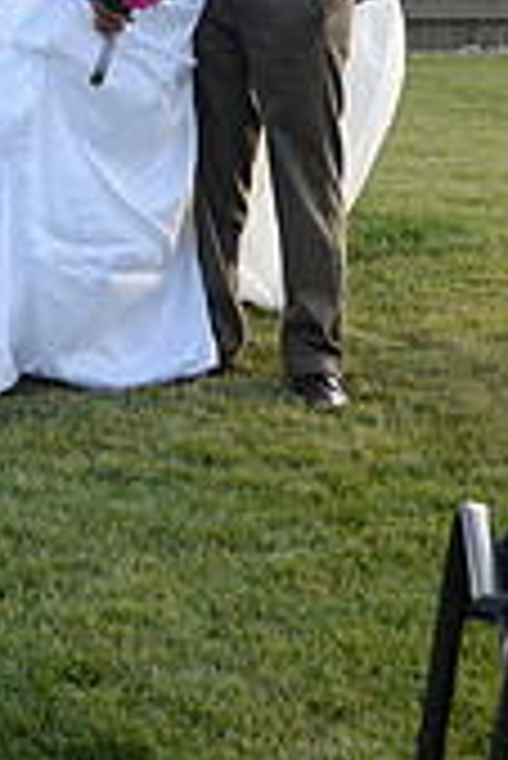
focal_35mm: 133
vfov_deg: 15.3
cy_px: 130
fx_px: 2809
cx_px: 261
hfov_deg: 10.3
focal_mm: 50
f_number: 5
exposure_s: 1/250
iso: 400
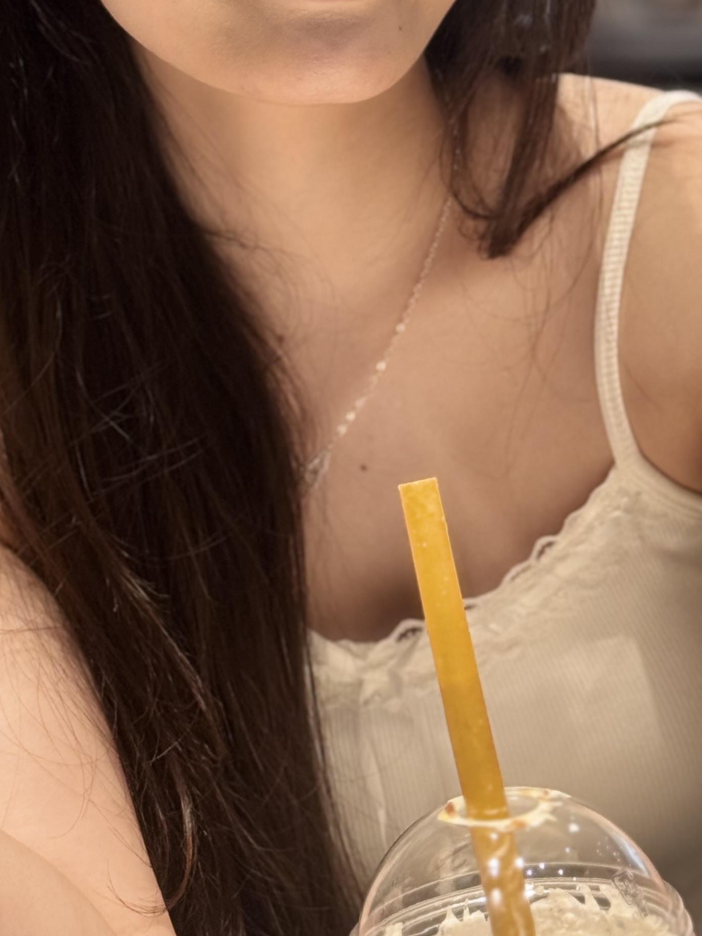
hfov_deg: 14.1
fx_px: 2839
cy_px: -57
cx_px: 279
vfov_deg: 18.1
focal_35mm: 105
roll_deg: +8.4
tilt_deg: -0.6
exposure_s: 1/60
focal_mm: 6.76
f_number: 1.78
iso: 100
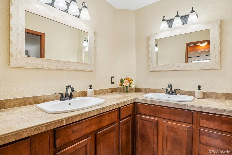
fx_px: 106
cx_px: 116
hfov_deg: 95.0
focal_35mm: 16
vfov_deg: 72.0
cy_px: 78
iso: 250
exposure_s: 1/30
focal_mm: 11
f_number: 8
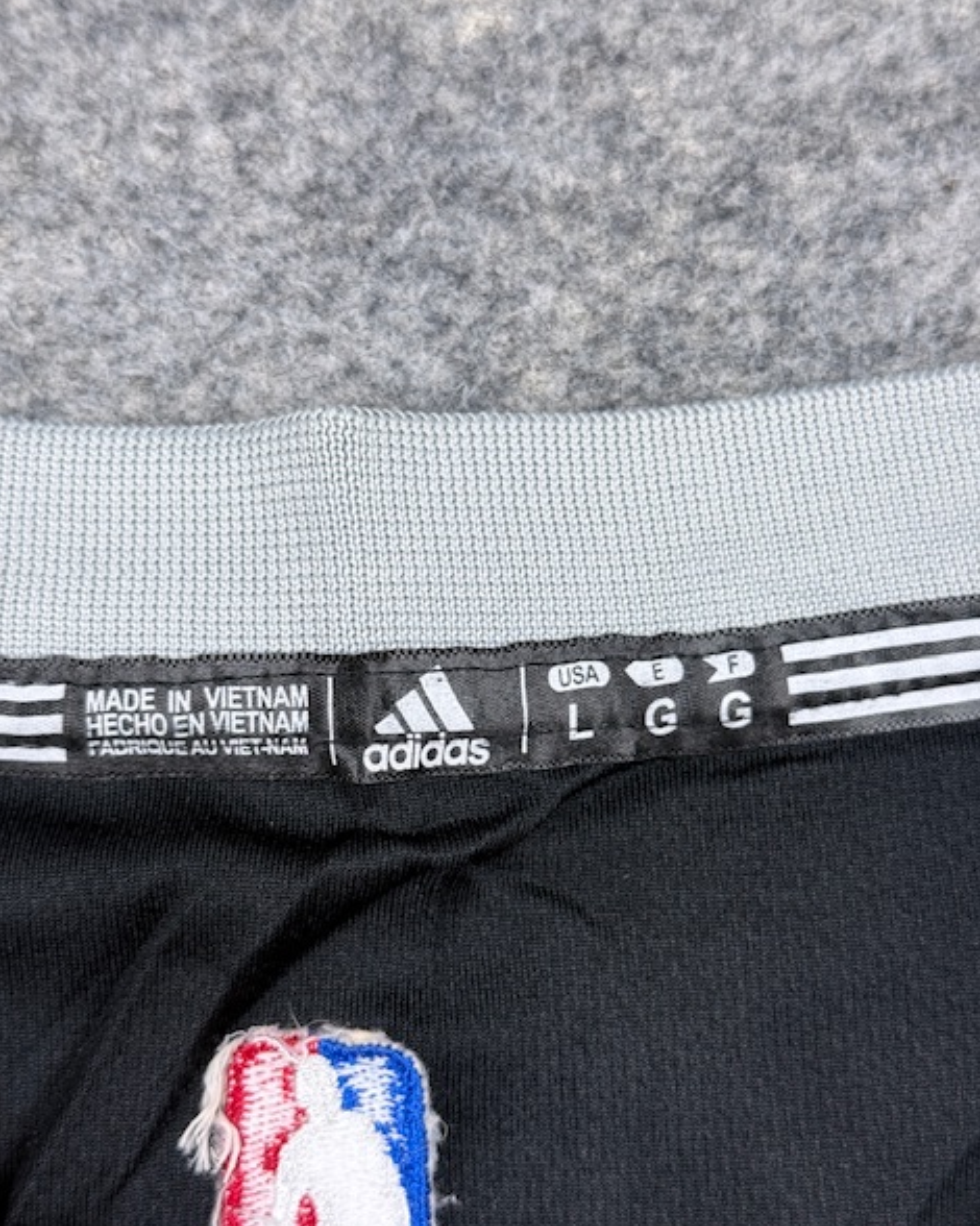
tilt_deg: -55.9
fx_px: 1850
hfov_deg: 29.7
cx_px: 488
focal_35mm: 51
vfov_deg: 36.7
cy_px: 655
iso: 50
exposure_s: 1/100
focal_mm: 6.76
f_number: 1.78
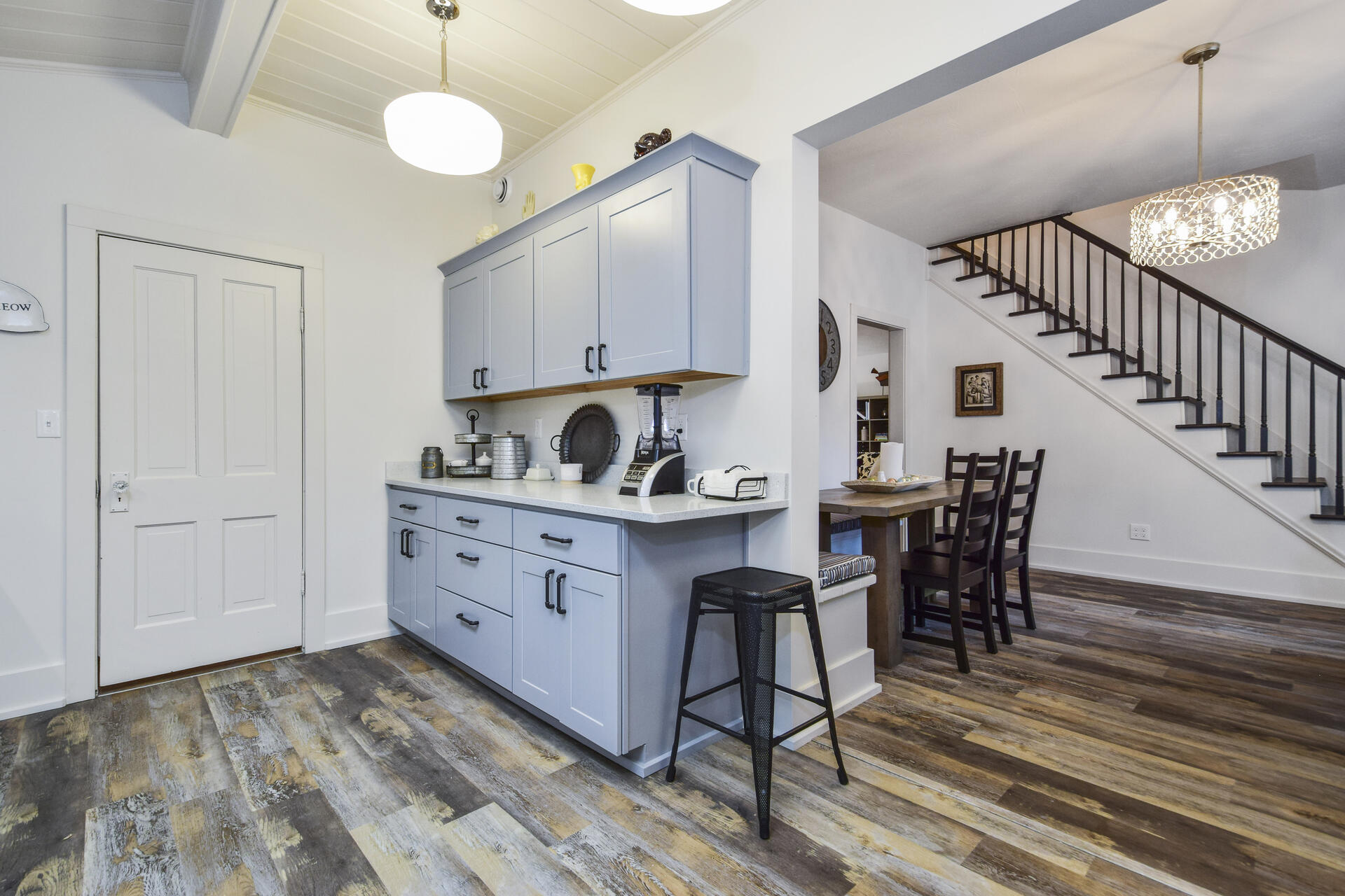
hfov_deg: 100.4
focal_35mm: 15
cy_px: 448
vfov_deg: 77.3
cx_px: 672
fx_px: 560
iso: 320
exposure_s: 1/10
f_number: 7.1
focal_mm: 10
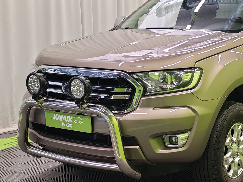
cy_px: 84
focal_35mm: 73
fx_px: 512
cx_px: 184
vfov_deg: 20.2
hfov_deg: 26.3
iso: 400
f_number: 1.9
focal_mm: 6.12
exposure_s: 1/100
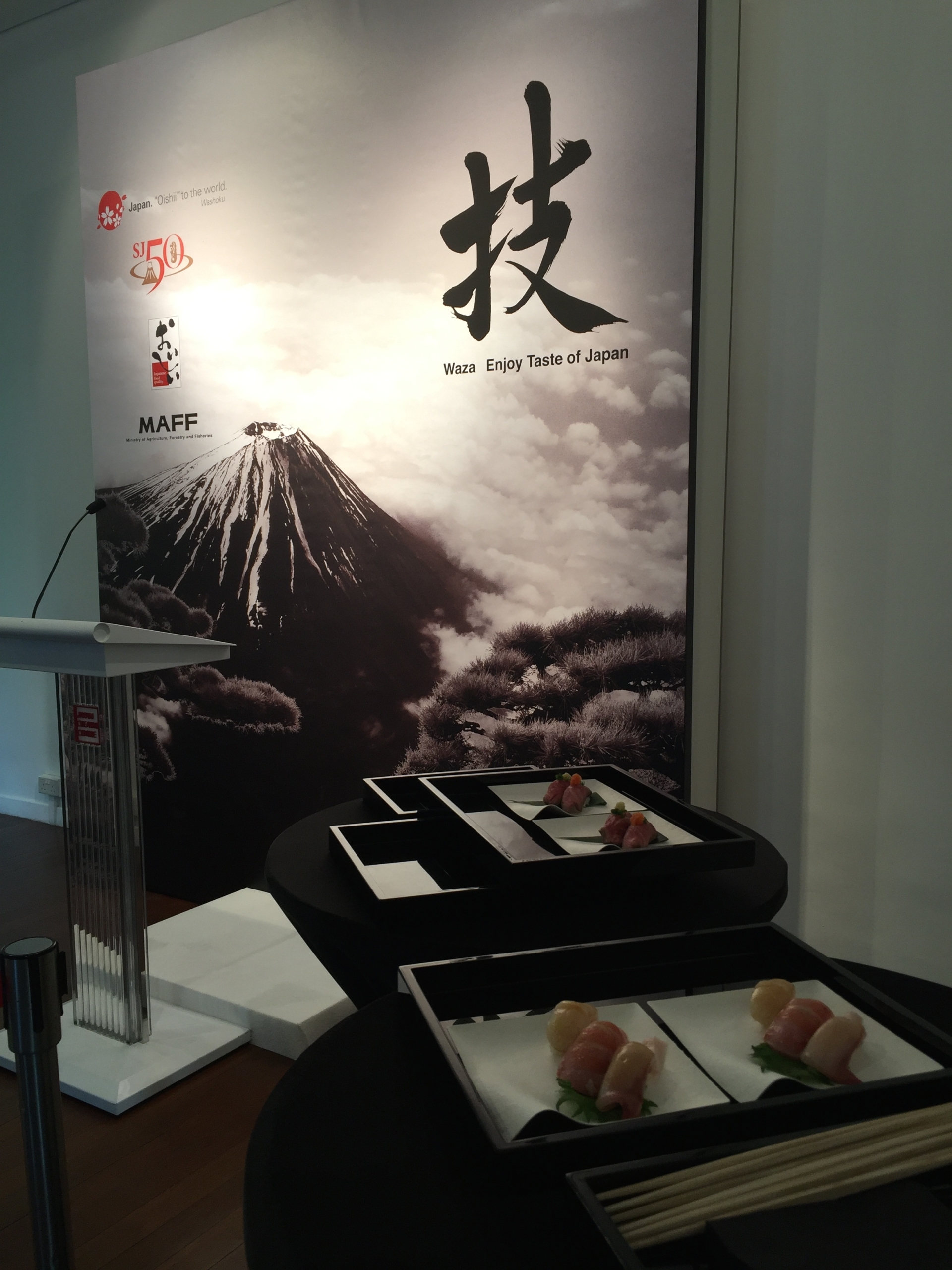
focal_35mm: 29
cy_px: 635
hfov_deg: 48.2
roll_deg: +0.4
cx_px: 476
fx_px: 1063
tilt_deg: -7.1
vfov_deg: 61.7
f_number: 2.2
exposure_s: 1/50
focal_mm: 4.15
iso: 40
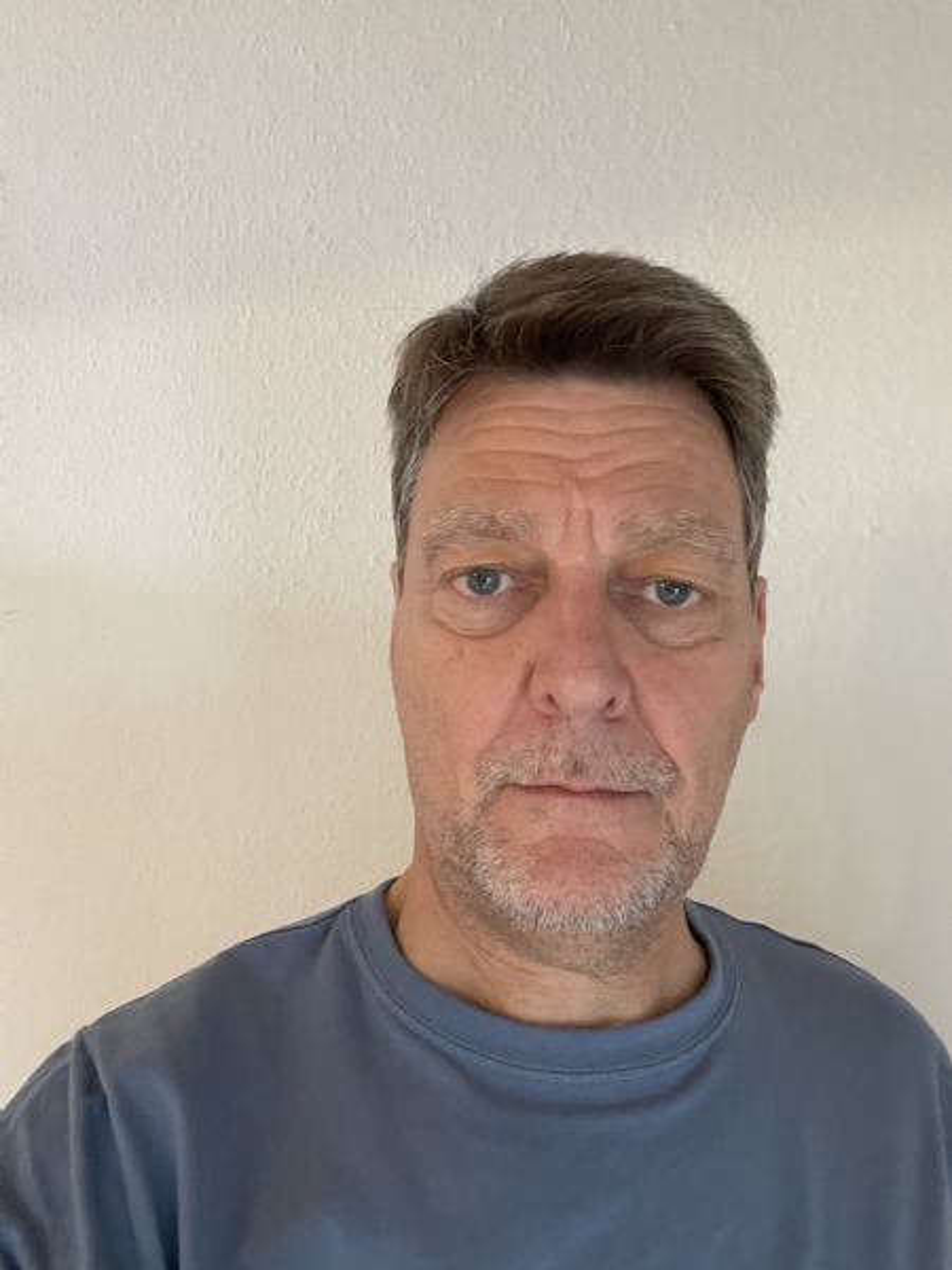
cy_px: 635
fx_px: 1100
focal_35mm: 30
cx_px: 476
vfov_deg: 60.0
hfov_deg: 46.8
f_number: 2.2
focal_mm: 2.71
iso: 400
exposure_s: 1/40
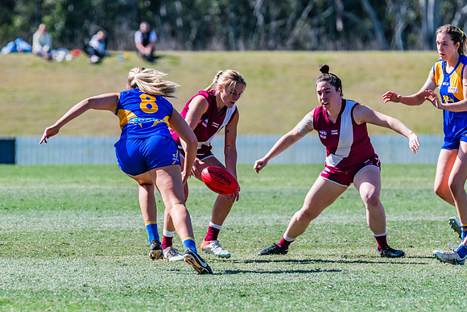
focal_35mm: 484
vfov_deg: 2.8
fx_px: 6279
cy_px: 178
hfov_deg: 4.3
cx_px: 199
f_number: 8
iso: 800
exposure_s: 1/1600
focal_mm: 420
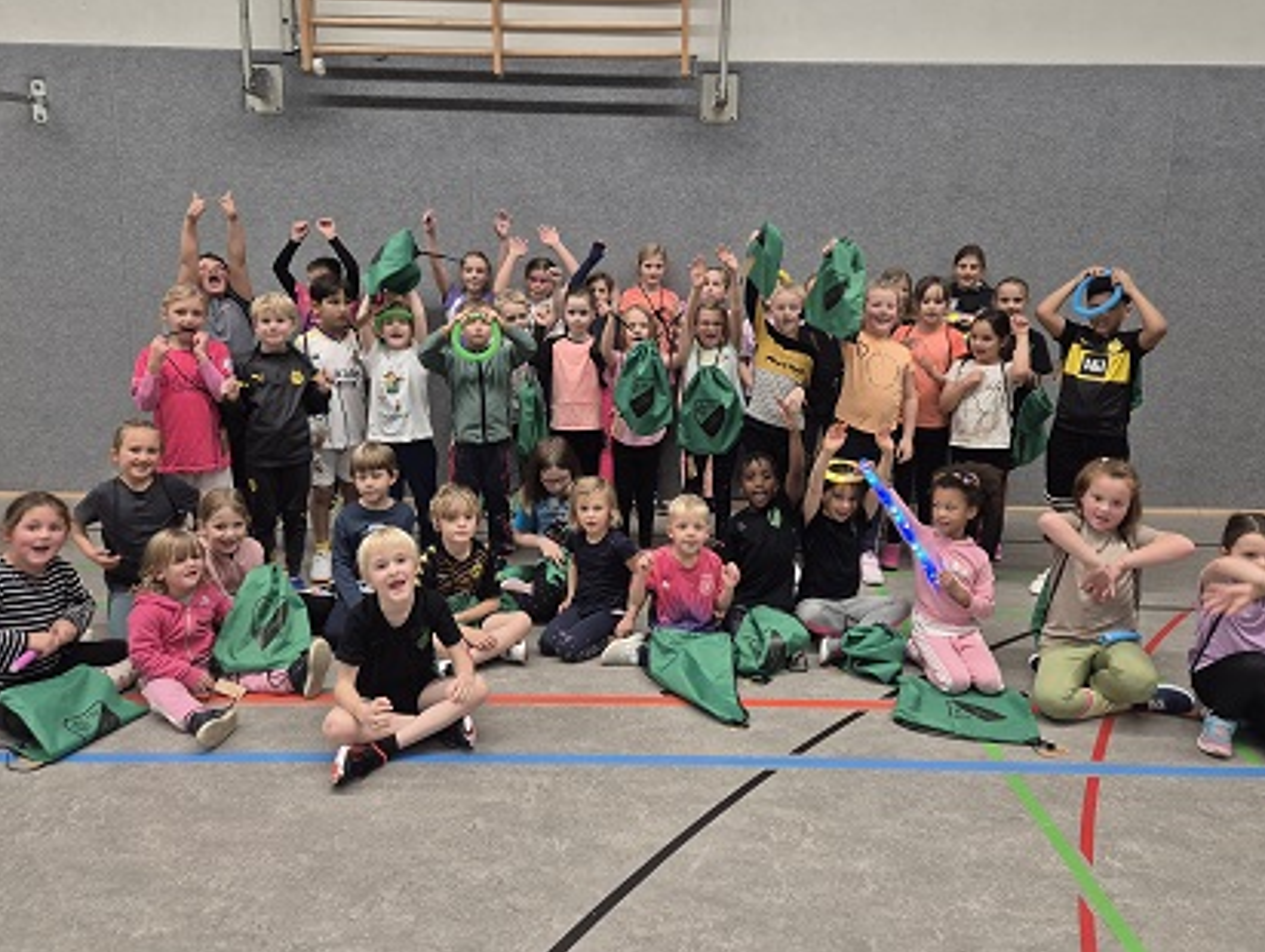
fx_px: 951
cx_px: 654
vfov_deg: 53.0
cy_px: 421
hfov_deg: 67.2
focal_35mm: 26
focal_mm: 5.4
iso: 250
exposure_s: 1/100
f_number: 1.8
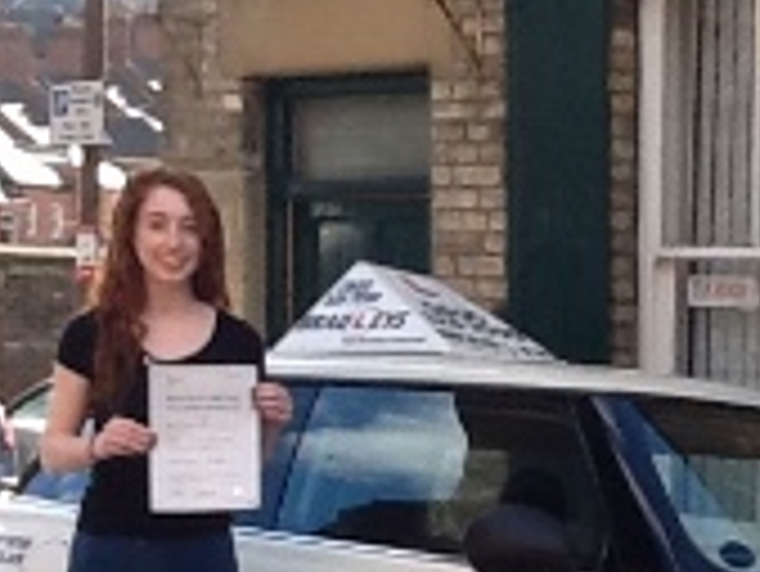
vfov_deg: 11.4
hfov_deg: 15.1
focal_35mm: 130
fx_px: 2856
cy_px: 507
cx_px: 535
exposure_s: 1/267
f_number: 2.4
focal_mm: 2.03
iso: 40
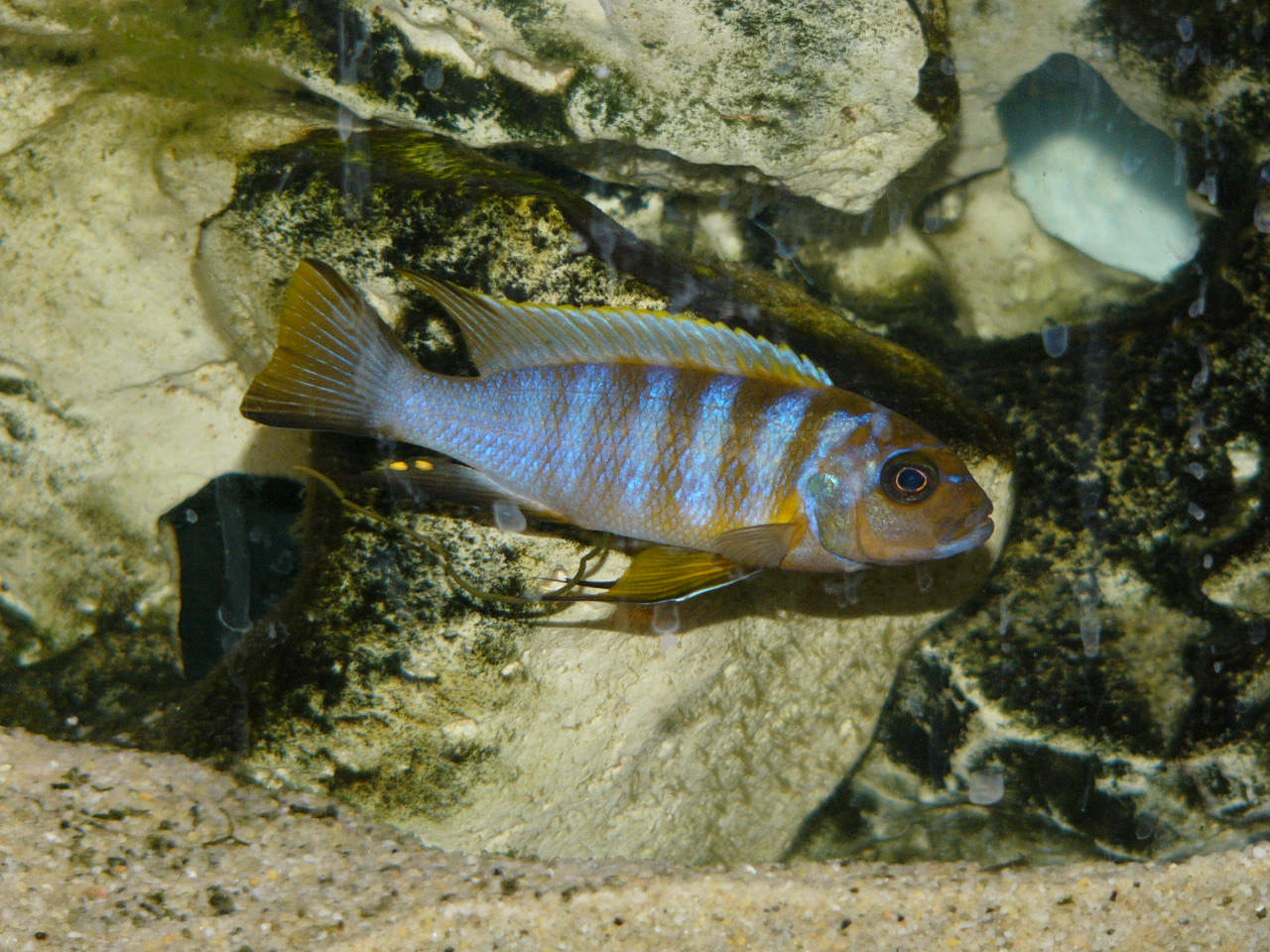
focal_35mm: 133
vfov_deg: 11.1
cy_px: 476
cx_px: 635
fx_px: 4880
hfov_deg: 14.8
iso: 100
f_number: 2.8
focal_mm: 22.1
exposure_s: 1/60
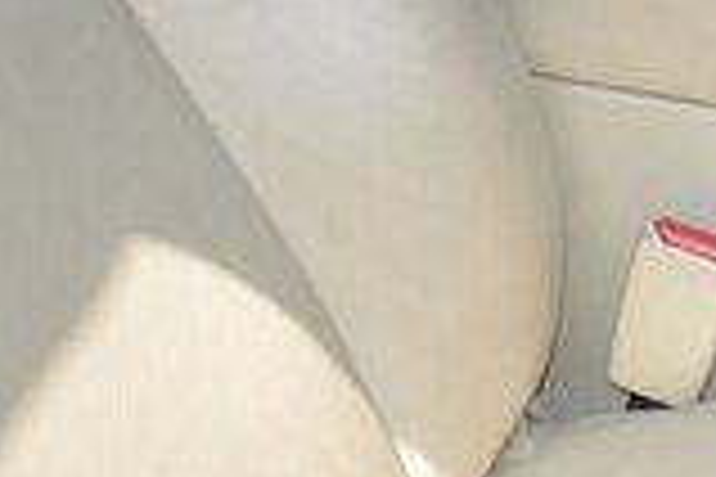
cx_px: 833
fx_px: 2227
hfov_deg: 17.5
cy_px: -358
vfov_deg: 11.4
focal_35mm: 112
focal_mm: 18
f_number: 4
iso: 100
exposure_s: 1/200
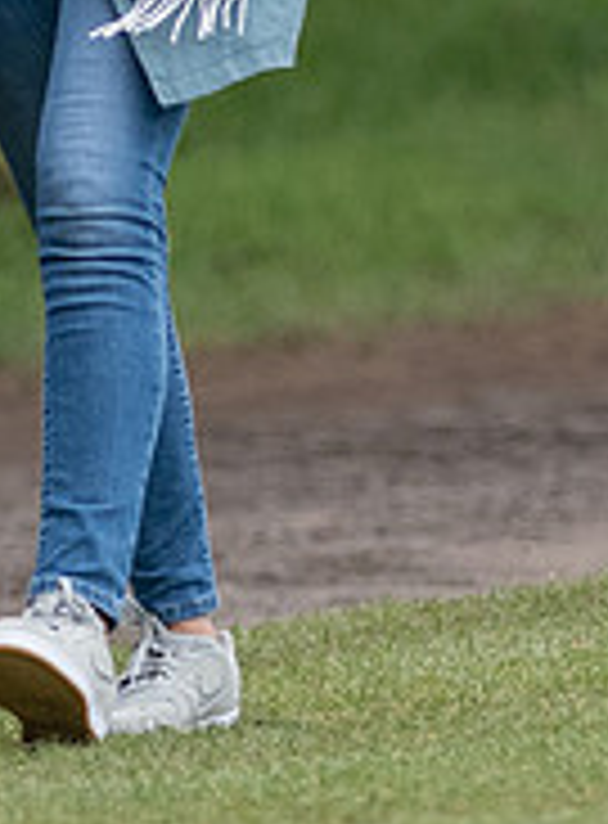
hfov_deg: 0.6
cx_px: 83
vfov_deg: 0.9
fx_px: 54014
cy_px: 5
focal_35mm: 2282
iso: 640
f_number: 2.8
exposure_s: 1/5000
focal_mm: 300
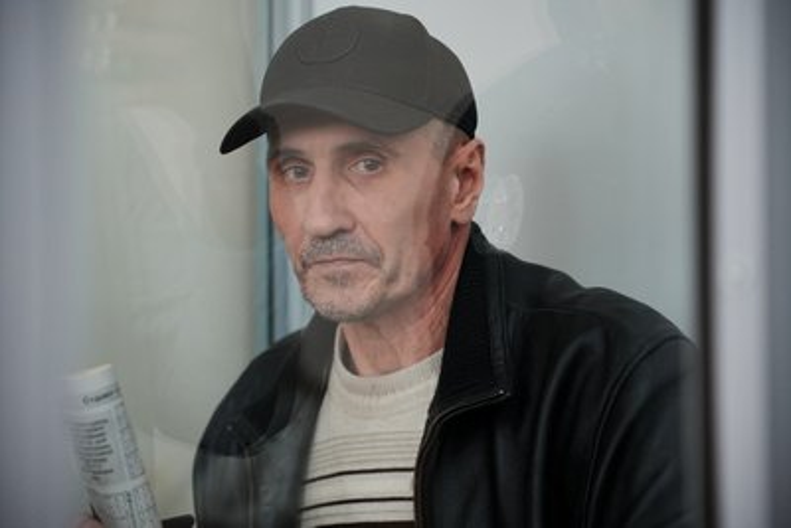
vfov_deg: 18.2
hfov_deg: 27.0
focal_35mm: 75
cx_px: 396
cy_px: 264
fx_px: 1648
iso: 1600
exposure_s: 1/667
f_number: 3.2
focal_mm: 75
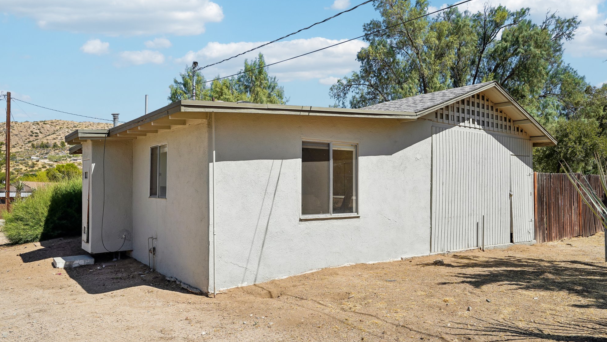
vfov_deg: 42.9
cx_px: 301
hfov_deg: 69.9
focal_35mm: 27
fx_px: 435
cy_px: 176
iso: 100
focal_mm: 25
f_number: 8
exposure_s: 1/400
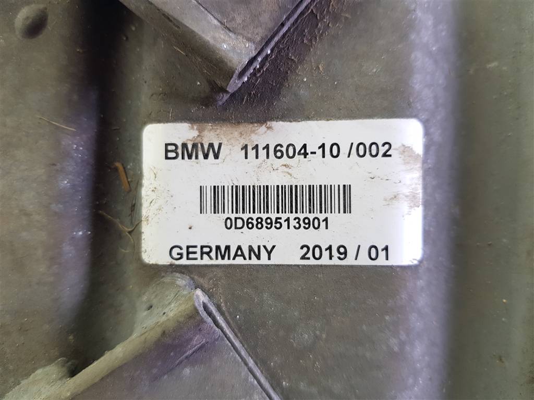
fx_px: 401
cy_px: 200
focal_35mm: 26
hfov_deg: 67.3
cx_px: 267
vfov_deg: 53.1
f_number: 1.7
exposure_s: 1/50
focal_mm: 4.2
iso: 64
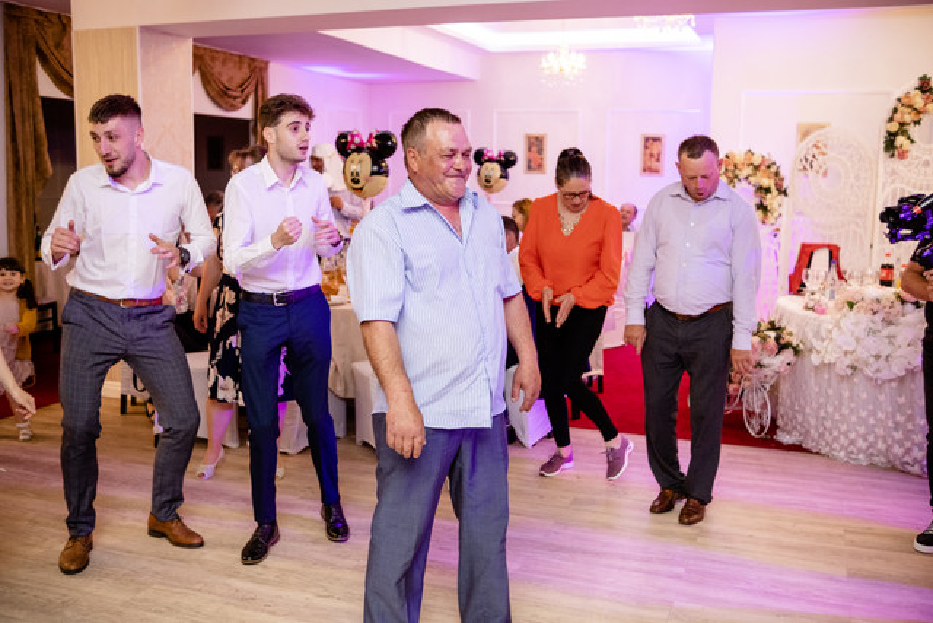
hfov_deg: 54.4
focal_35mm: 35
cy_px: 312
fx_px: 907
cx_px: 466
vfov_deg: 37.9
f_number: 2
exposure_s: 1/200
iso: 1000
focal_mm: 23
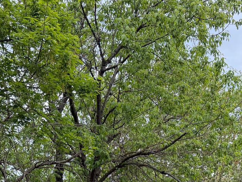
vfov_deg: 17.5
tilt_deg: +8.5
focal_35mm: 78
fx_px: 546
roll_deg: +0.7
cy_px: 250
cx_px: 161
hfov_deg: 24.9
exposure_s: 1/1060
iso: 100
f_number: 1.78
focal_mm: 6.76
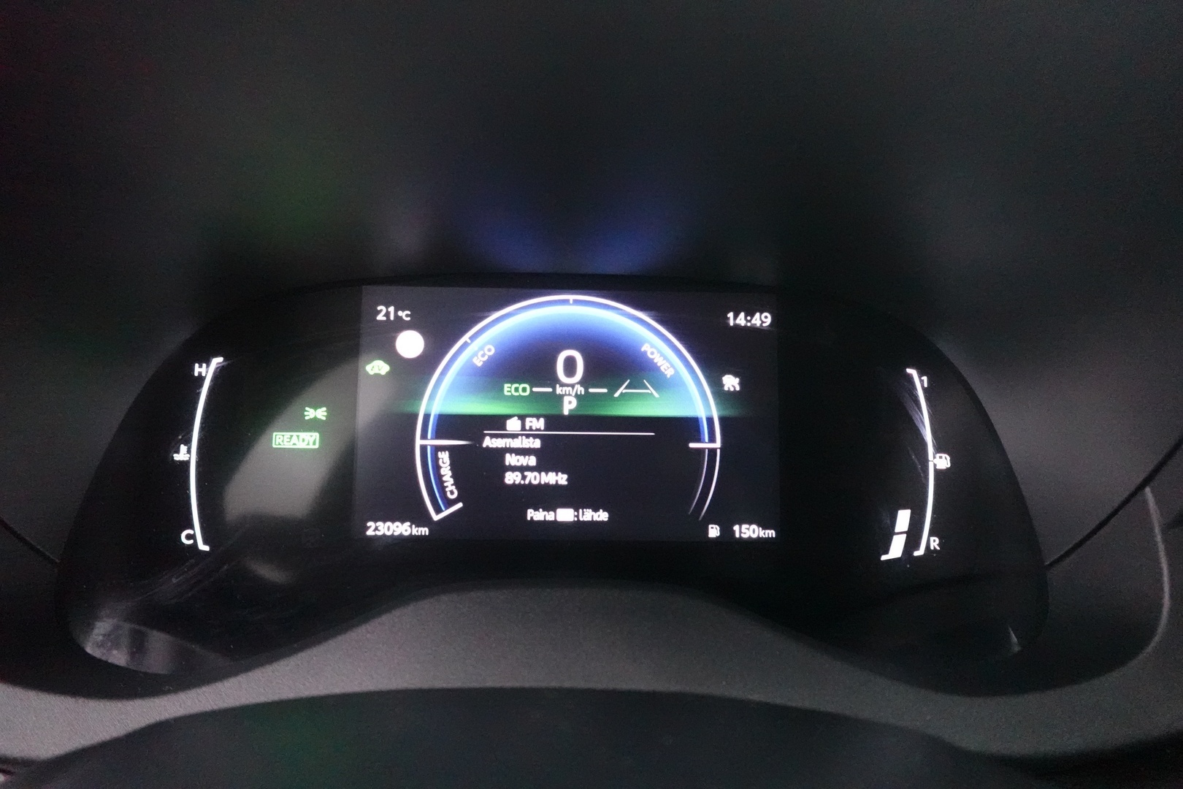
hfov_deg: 84.0
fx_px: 657
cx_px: 592
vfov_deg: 61.9
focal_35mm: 20
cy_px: 394
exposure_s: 1/40
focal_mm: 7.6
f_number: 2
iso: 6400
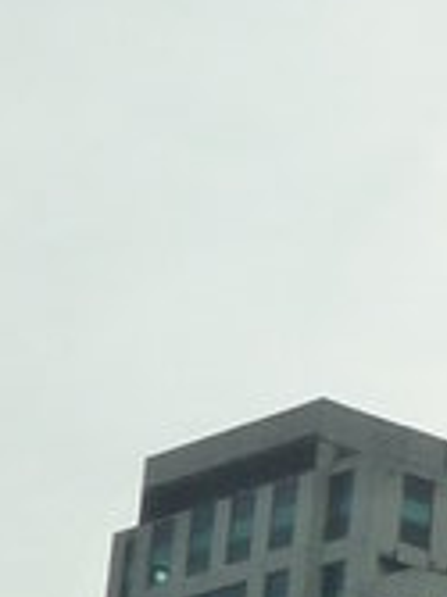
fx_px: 3551
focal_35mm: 206
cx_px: 1062
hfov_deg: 6.8
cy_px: 304
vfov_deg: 9.6
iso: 160
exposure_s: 1/800
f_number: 7.1
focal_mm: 5.3
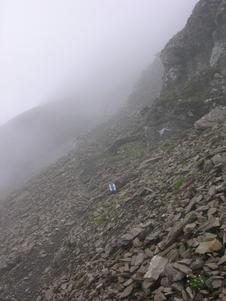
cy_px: 150
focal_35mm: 35
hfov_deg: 40.7
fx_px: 305
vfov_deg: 52.6
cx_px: 113
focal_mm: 8.9
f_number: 5
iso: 50
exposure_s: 1/123
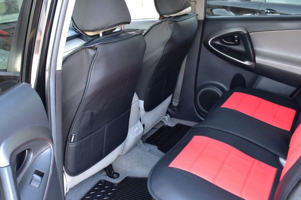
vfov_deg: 34.2
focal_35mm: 39
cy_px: 92
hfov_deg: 49.2
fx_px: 326
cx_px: 115
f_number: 6.3
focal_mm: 18
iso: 450
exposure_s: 1/15
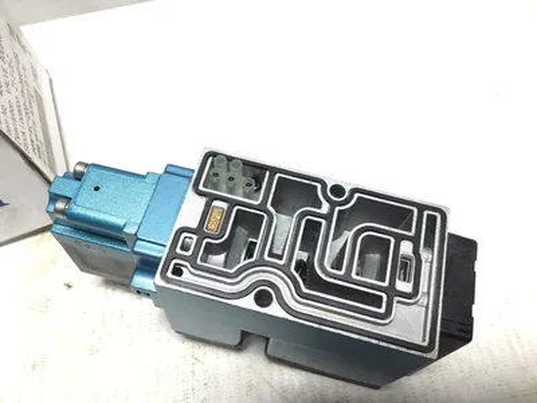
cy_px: 202
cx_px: 268
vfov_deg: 45.4
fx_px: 481
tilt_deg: -59.7
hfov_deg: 58.4
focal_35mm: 31
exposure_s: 1/60
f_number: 2.4
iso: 25
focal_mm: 3.3
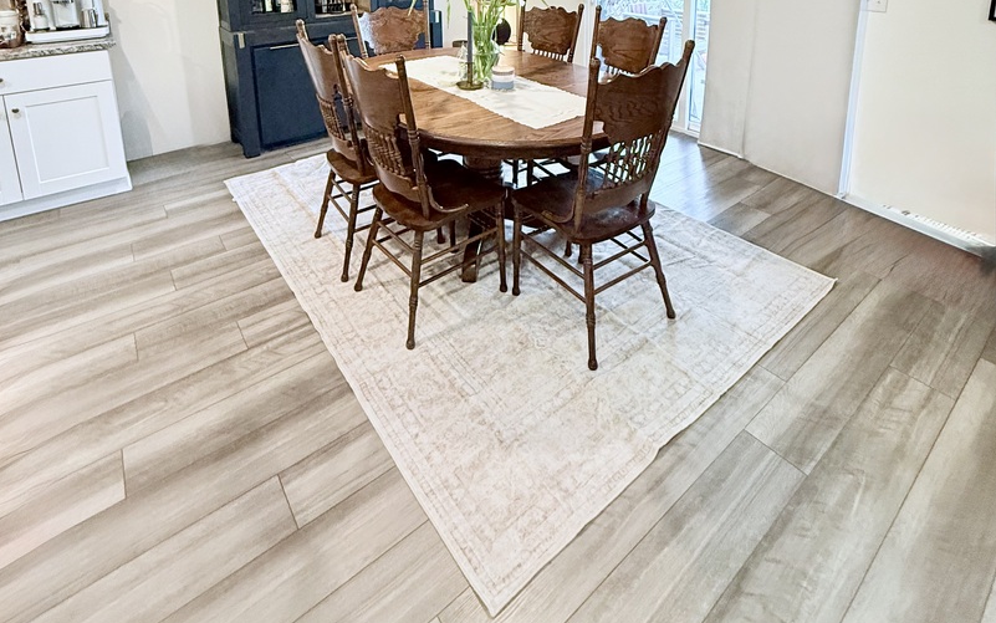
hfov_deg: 85.0
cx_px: 494
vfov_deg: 51.6
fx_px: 543
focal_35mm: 20
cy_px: 47
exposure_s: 1/60
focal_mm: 2.22
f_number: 2.2
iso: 500
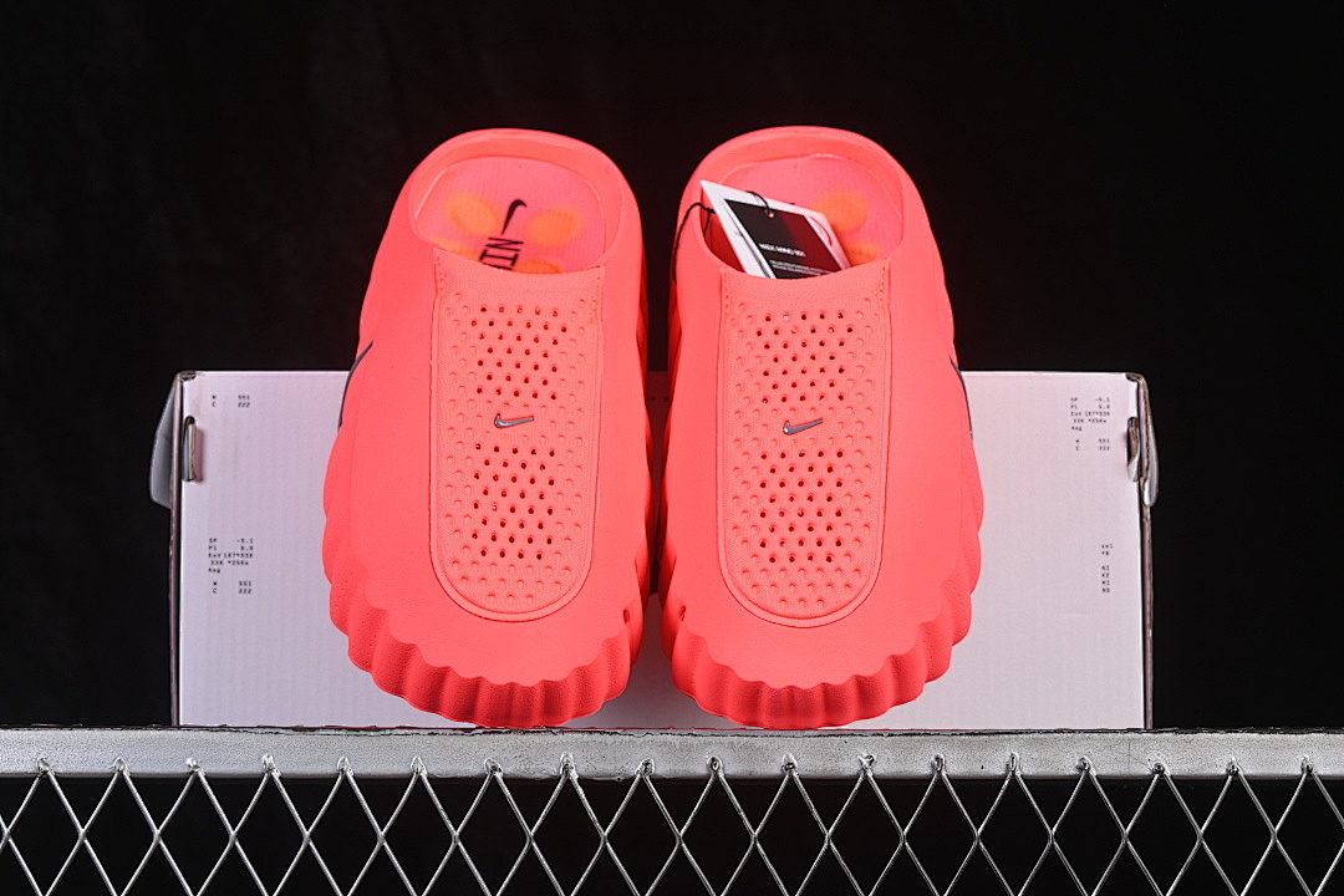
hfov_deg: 27.0
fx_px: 2800
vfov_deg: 18.2
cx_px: 672
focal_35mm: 75
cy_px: 448
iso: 160
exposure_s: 1/80
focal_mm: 50
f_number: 8
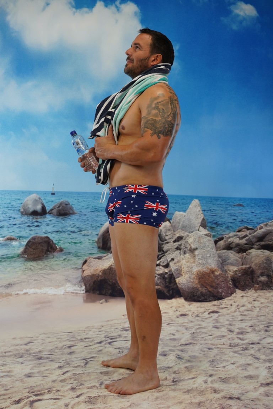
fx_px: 466
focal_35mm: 41
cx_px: 136
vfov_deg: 47.4
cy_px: 204
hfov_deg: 32.6
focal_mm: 41
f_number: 5
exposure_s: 1/125
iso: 800
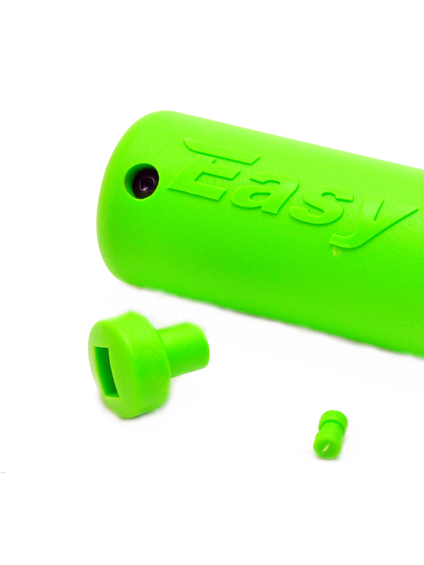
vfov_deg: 11.4
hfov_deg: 8.5
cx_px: 400
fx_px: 2842
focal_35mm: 174
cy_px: 282
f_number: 22
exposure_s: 1/60
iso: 400
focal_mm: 80
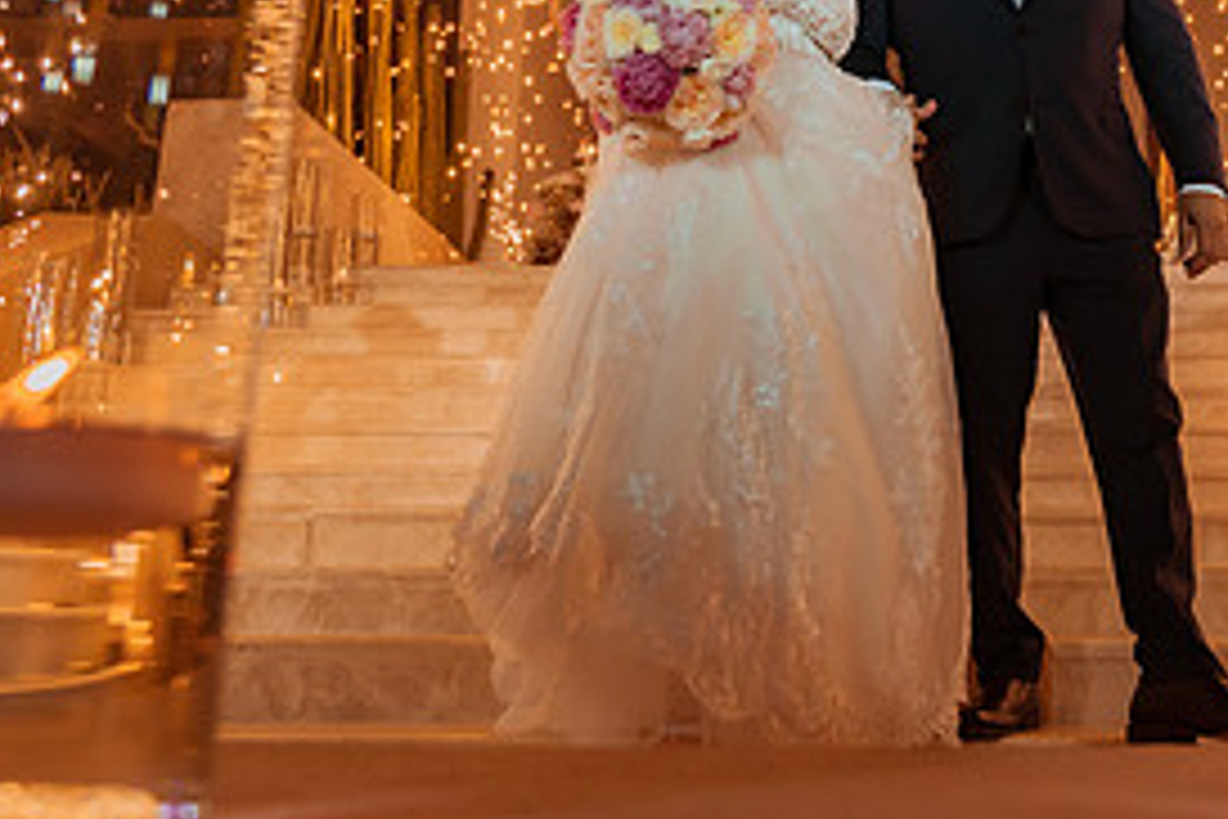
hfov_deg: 38.1
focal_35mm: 51
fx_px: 1740
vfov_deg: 25.6
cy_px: 63
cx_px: 891
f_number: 4
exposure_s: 1/640
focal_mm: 24
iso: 1250
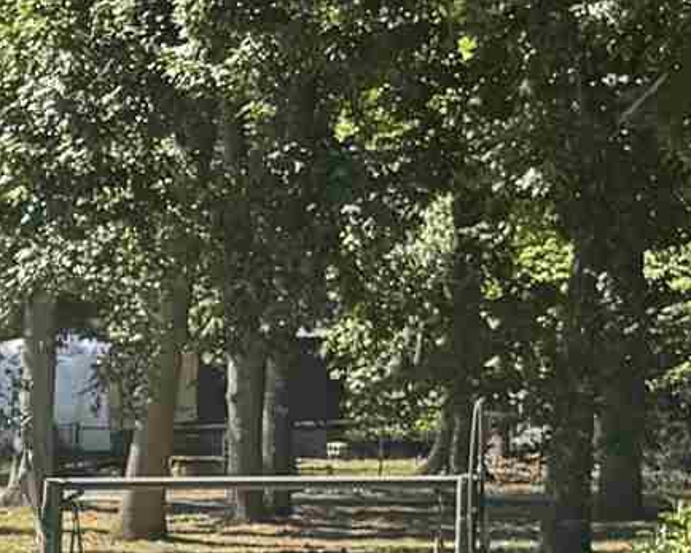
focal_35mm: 166
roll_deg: -0.4
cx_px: -1355
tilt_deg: -5.1
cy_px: 762
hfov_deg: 9.3
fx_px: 3394
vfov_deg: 9.1
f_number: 1.78
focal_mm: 6.76
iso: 80
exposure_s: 1/1076
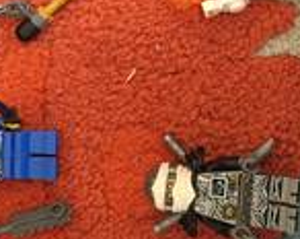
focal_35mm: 70
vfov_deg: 21.6
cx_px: 95
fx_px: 620
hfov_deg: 27.0
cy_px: 70
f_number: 2.2
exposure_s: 1/25
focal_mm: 4.15
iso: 250
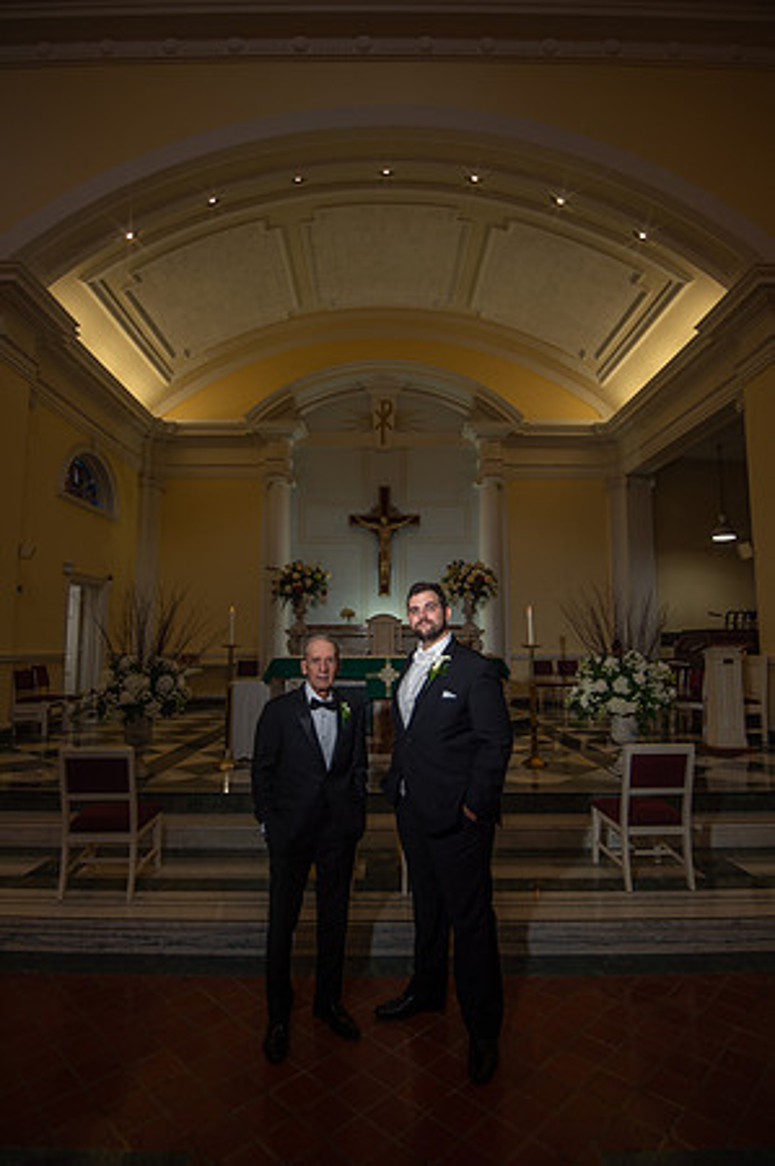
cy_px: 583
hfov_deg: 64.4
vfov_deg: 87.0
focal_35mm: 19
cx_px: 388
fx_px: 615
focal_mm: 19
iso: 200
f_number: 4
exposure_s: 1/125
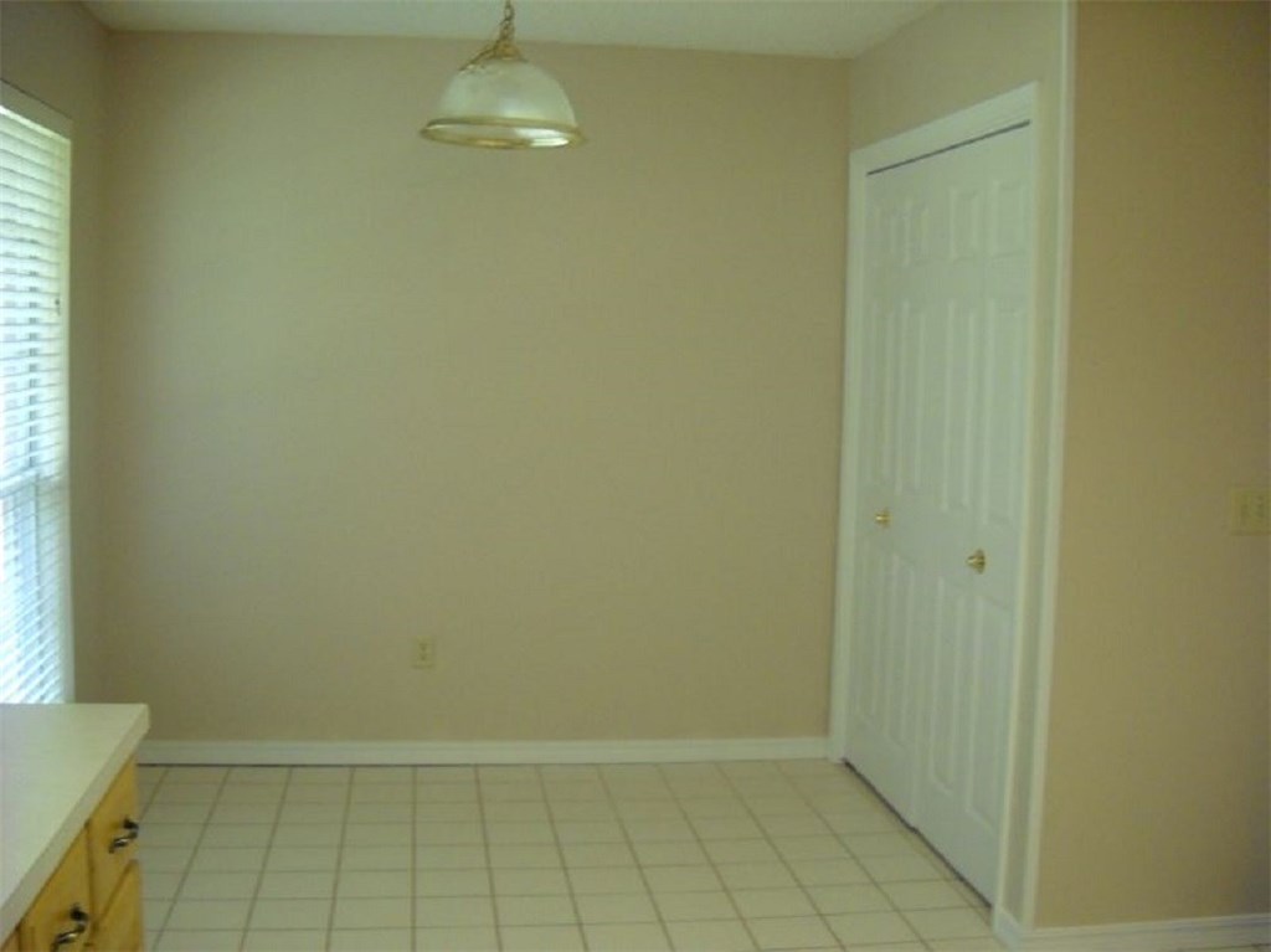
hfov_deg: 45.8
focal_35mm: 41
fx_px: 1505
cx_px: 636
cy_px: 476
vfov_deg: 35.1
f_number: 3.1
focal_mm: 6.72
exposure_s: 1/44
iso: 400
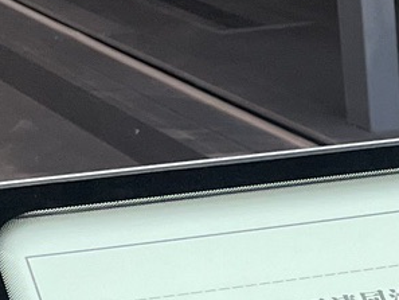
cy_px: 343
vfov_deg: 8.4
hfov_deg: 10.3
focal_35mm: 175
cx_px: 819
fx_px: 2018
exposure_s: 1/75
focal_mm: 4.2
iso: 100
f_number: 1.6
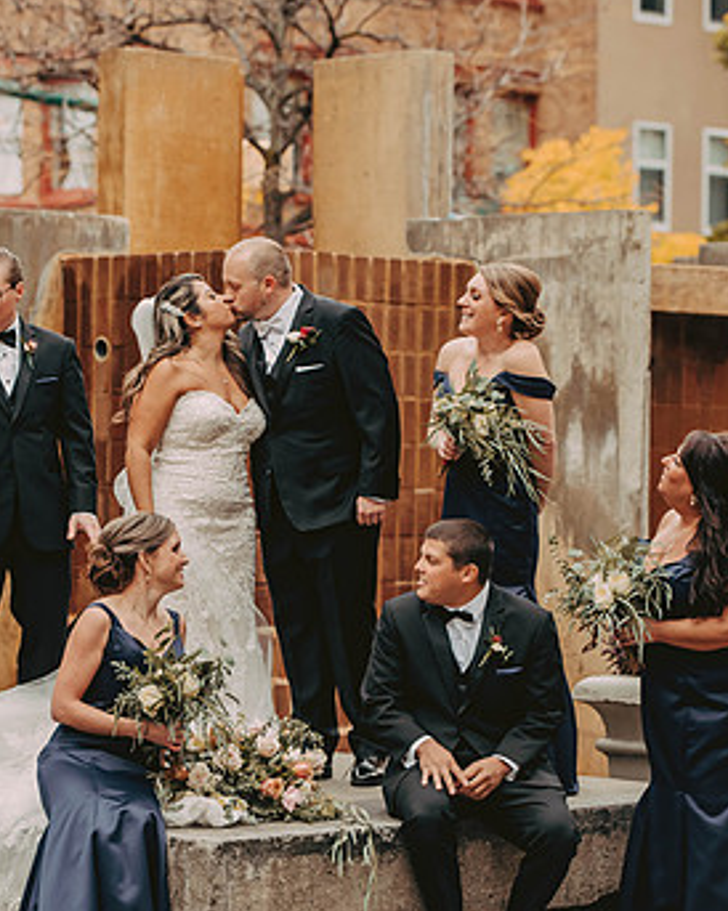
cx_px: 255
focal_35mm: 146
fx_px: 3936
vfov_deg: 13.2
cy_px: 456
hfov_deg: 10.6
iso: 800
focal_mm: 92
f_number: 3.2
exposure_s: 1/500
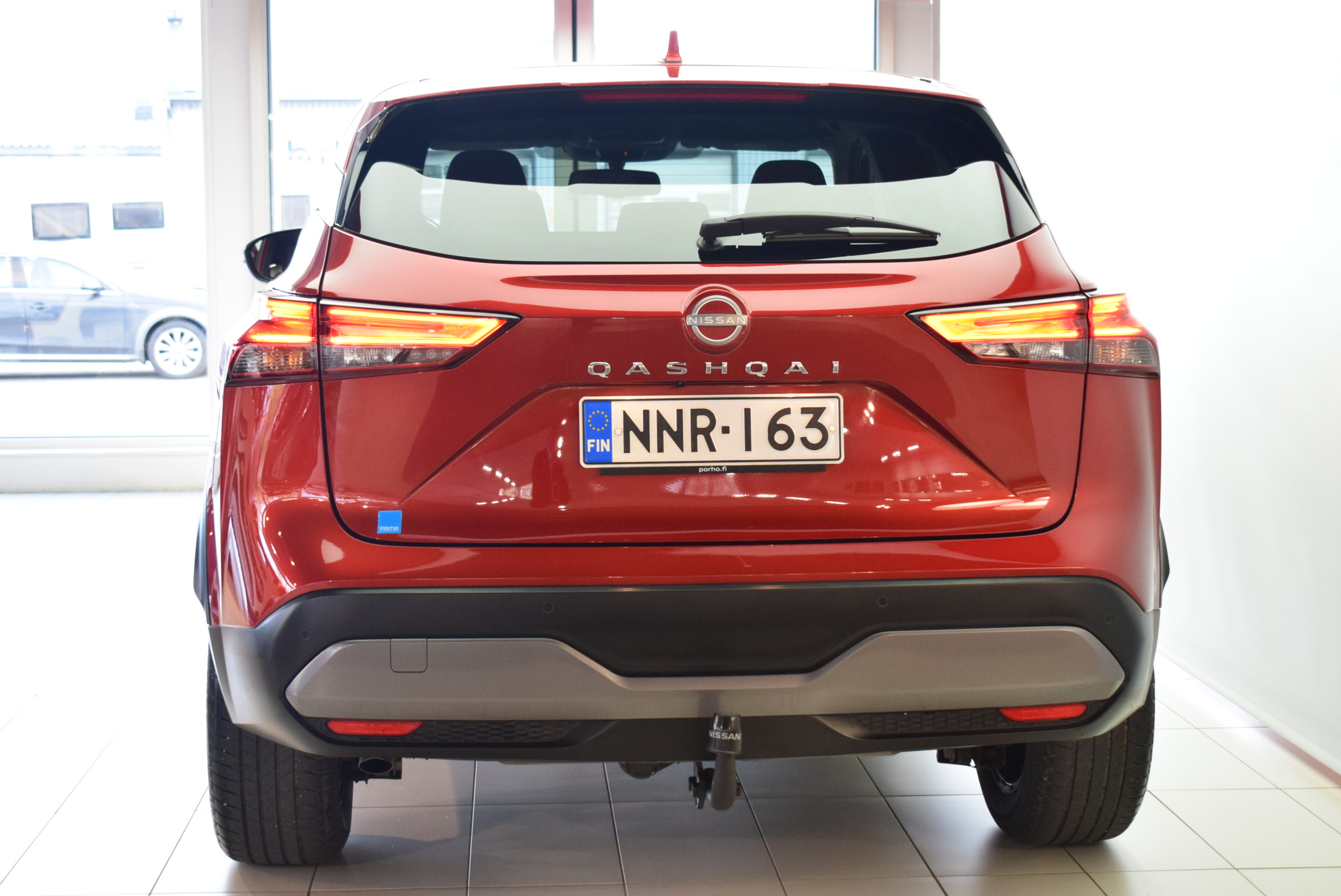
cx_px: 670
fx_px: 2125
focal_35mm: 57
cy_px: 448
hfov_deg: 35.0
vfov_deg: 23.8
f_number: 4.8
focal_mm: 38
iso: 1600
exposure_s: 1/60
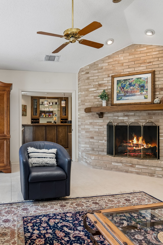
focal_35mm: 26
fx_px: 177
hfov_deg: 48.3
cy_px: 122
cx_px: 48
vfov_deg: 69.4
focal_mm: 11.5
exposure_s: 1/100
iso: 320
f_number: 8
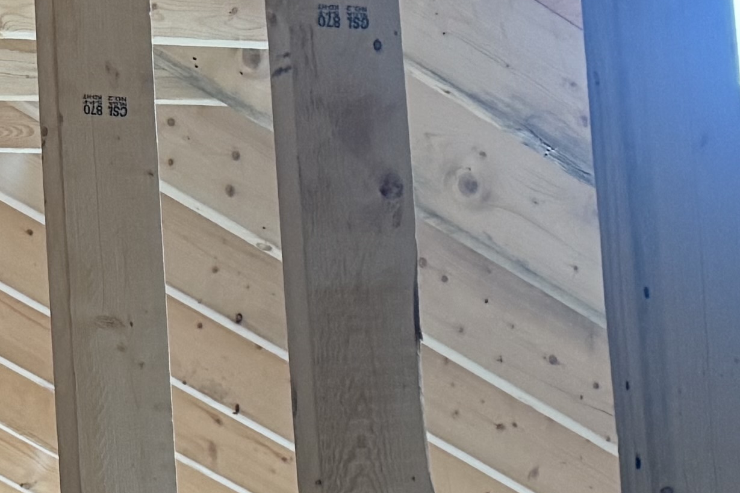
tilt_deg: +6.5
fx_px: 2384
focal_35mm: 116
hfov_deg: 14.9
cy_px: 404
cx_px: -660
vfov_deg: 11.8
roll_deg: +2.0
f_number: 1.78
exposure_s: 1/60
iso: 250
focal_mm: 6.76
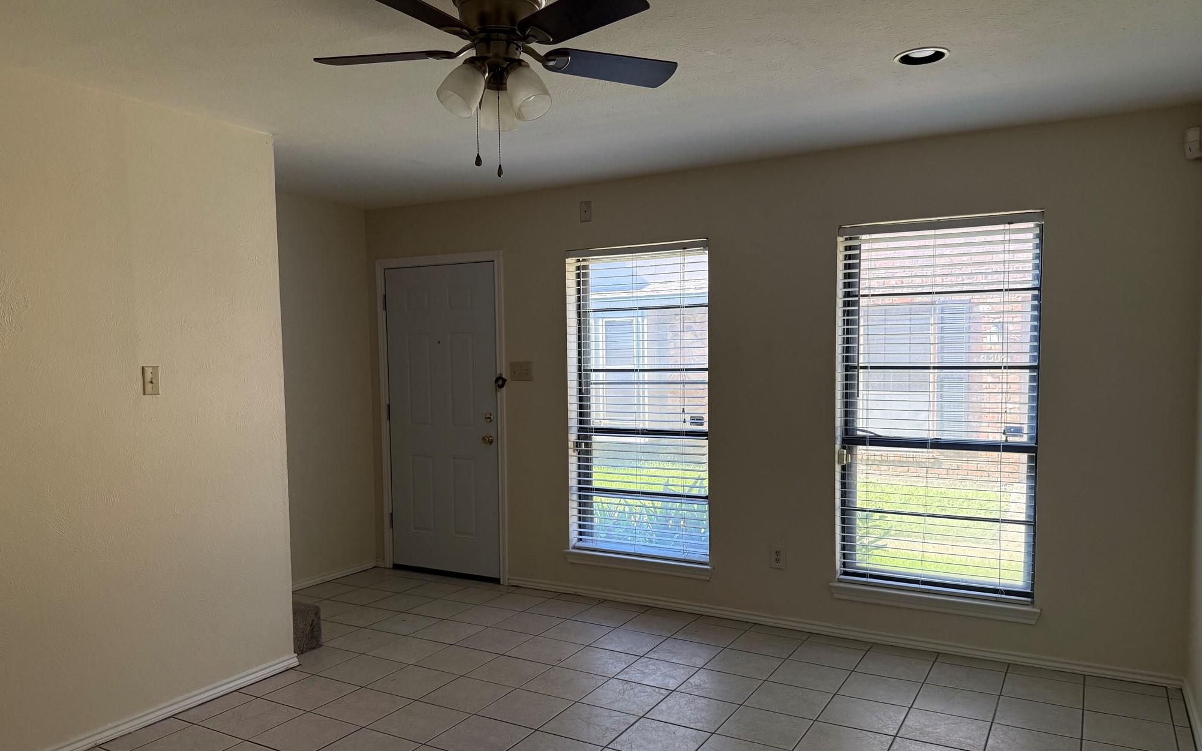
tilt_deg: -2.8
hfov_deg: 70.4
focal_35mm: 26
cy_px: 412
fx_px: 852
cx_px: 593
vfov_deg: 47.5
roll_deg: +1.1
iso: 200
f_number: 1.78
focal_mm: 6.76
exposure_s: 1/144
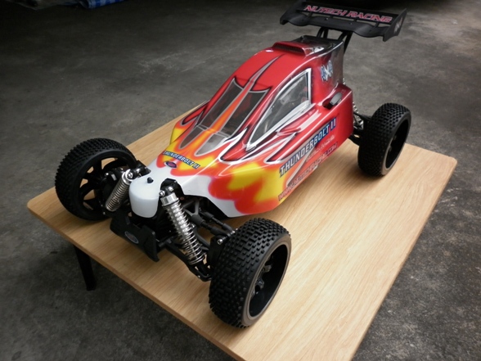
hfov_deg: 63.4
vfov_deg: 49.7
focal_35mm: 28
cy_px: 180
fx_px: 389
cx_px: 240
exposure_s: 1/640
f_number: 2.8
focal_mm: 5
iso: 200
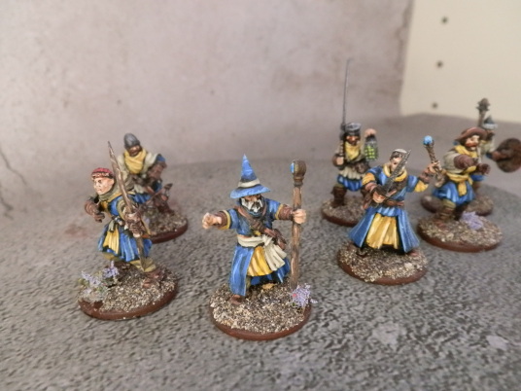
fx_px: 421
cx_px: 260
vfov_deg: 49.7
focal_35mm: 28
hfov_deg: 63.4
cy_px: 196
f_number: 3.1
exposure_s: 1/100
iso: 400
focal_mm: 5
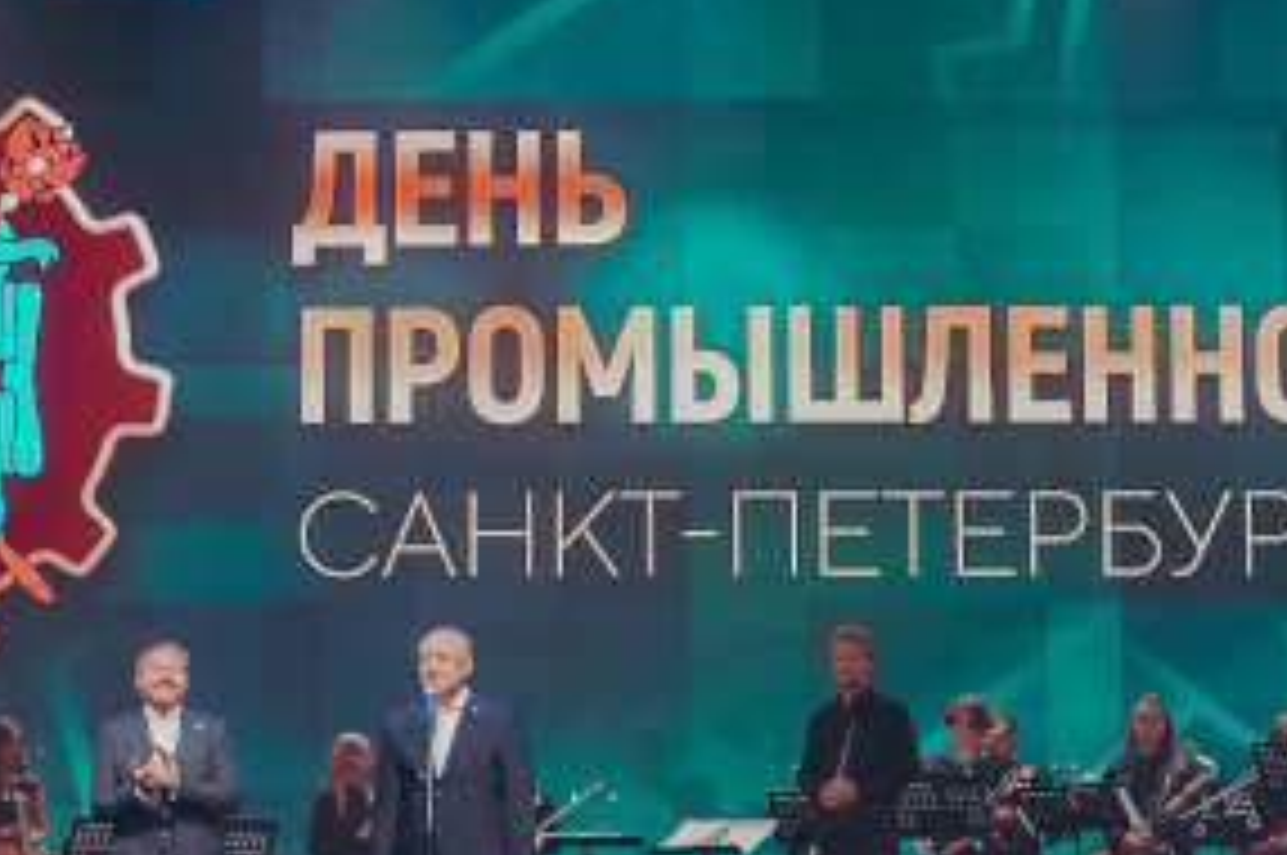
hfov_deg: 14.0
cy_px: 657
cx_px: 459
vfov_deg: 9.3
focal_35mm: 147
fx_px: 5249
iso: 500
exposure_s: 1/160
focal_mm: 70
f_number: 3.5
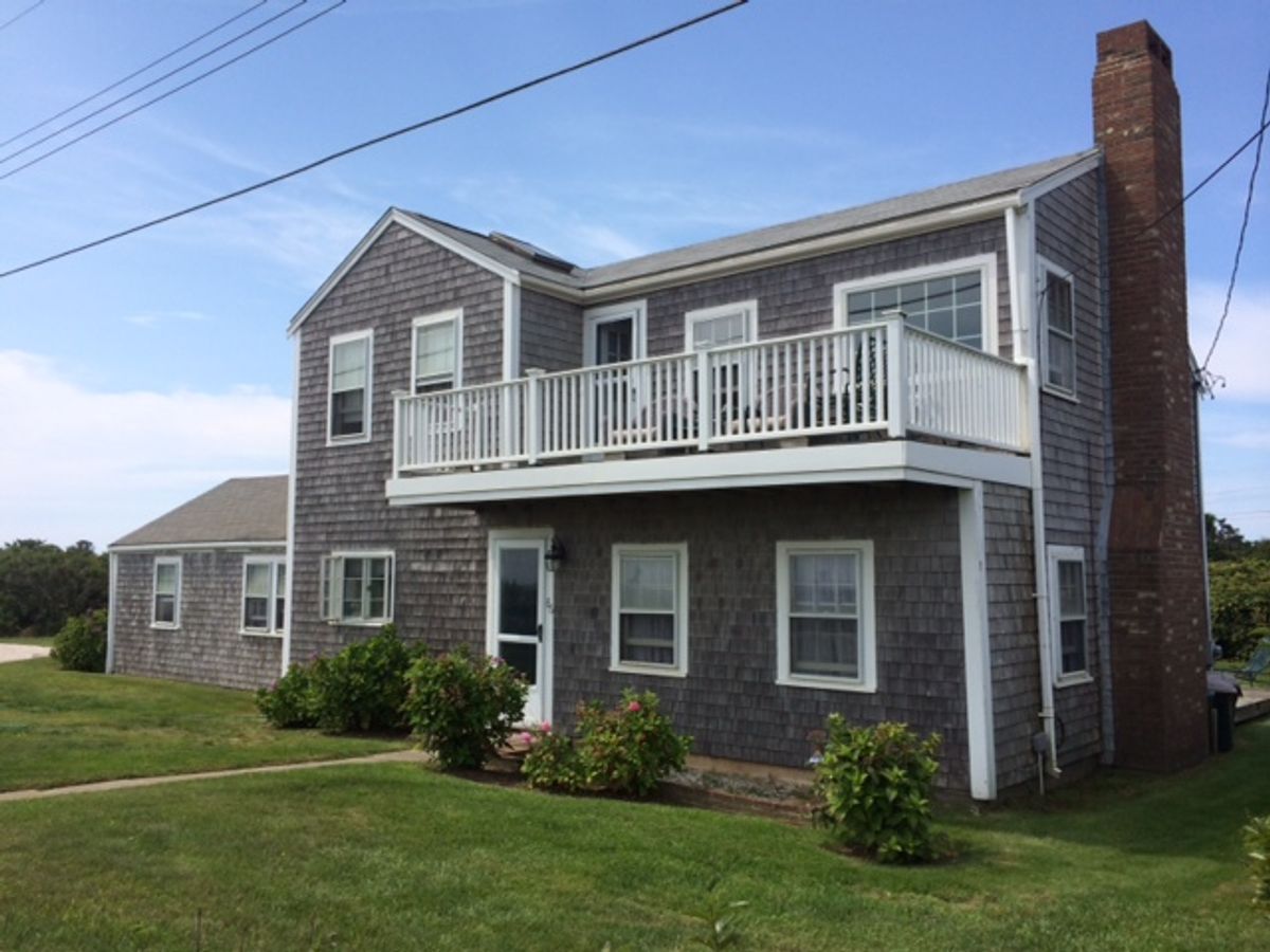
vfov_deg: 46.8
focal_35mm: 30
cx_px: 635
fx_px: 1101
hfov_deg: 60.0
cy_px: 476
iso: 40
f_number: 2.2
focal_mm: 4.12
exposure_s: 1/2053
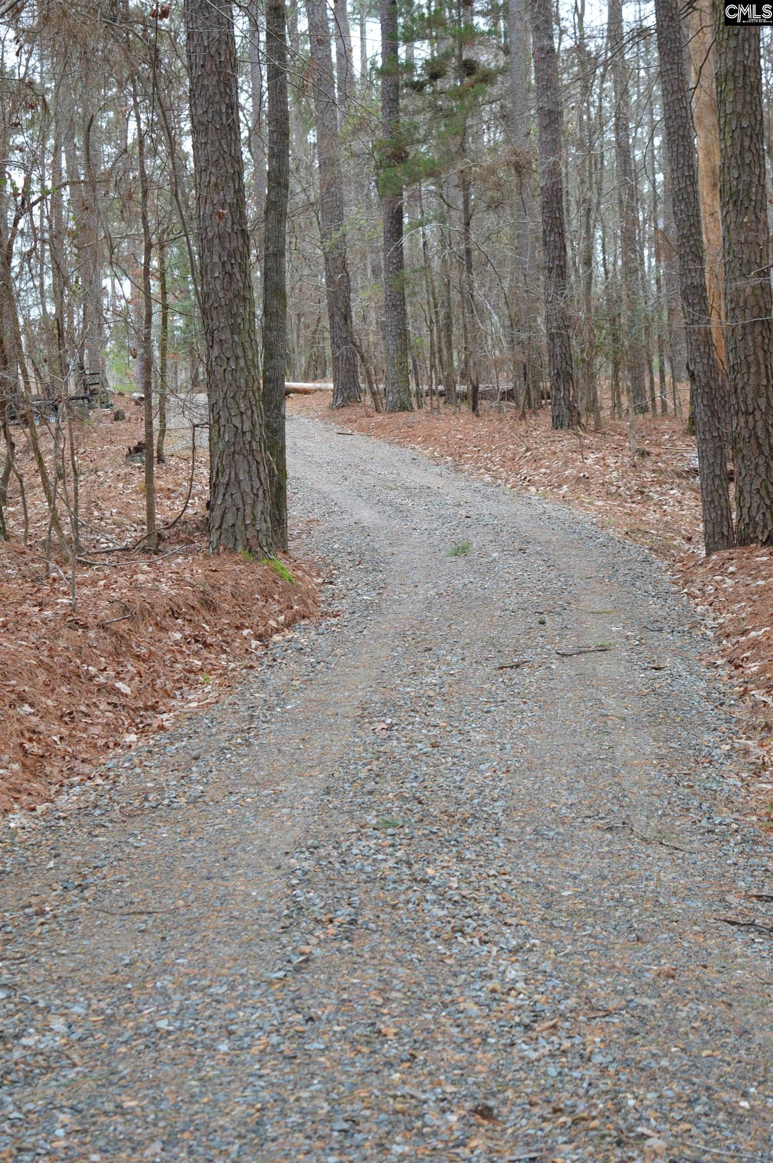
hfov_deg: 17.5
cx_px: 386
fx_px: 2518
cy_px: 582
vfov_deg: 26.0
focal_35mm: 78
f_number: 5.6
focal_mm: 52
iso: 400
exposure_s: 1/125
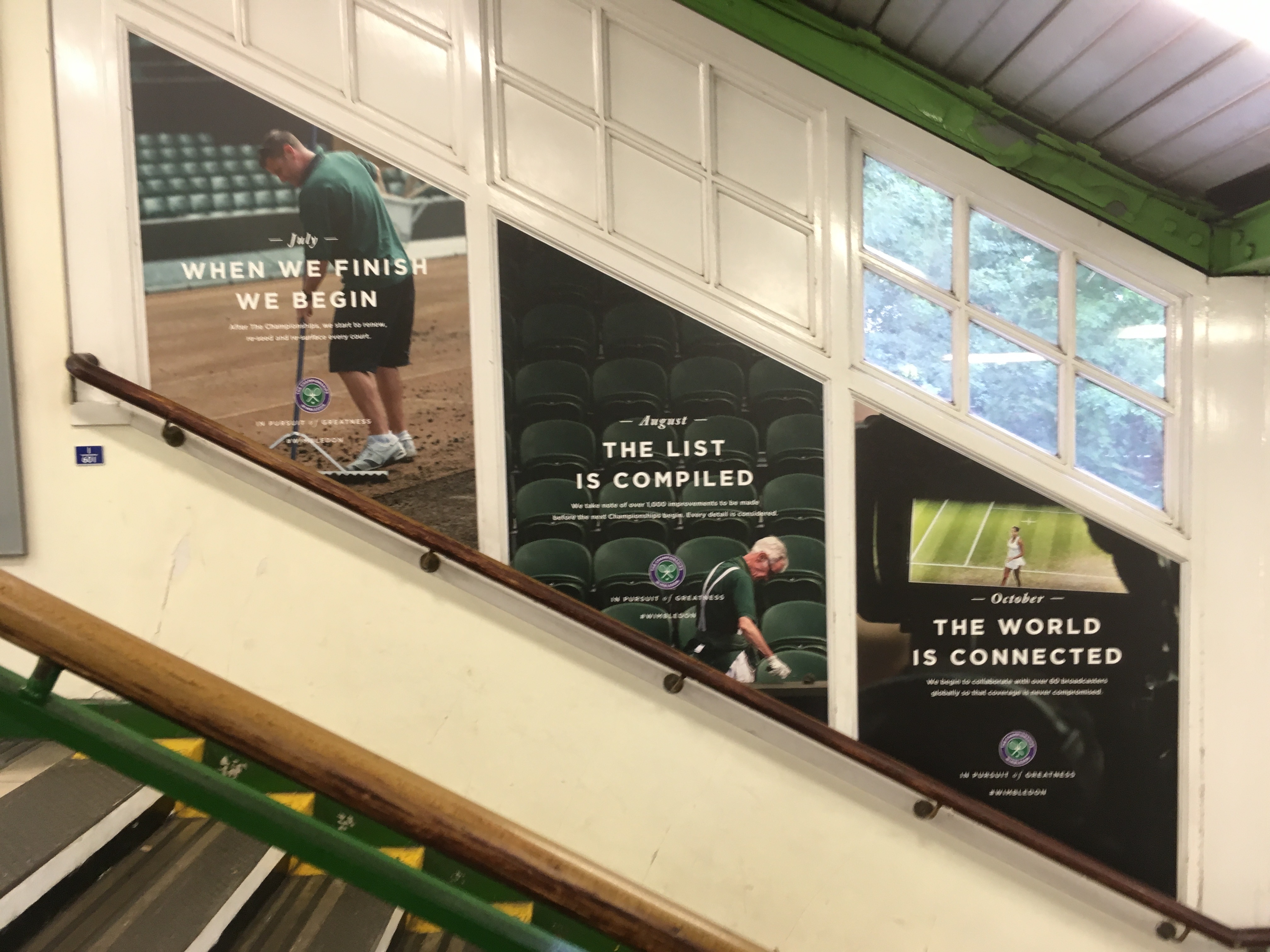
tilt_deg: -2.8
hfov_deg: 61.7
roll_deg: +1.6
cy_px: 476
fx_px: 1064
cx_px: 635
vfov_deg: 48.2
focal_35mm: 29
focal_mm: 4.15
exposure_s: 1/33
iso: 100
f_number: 2.2
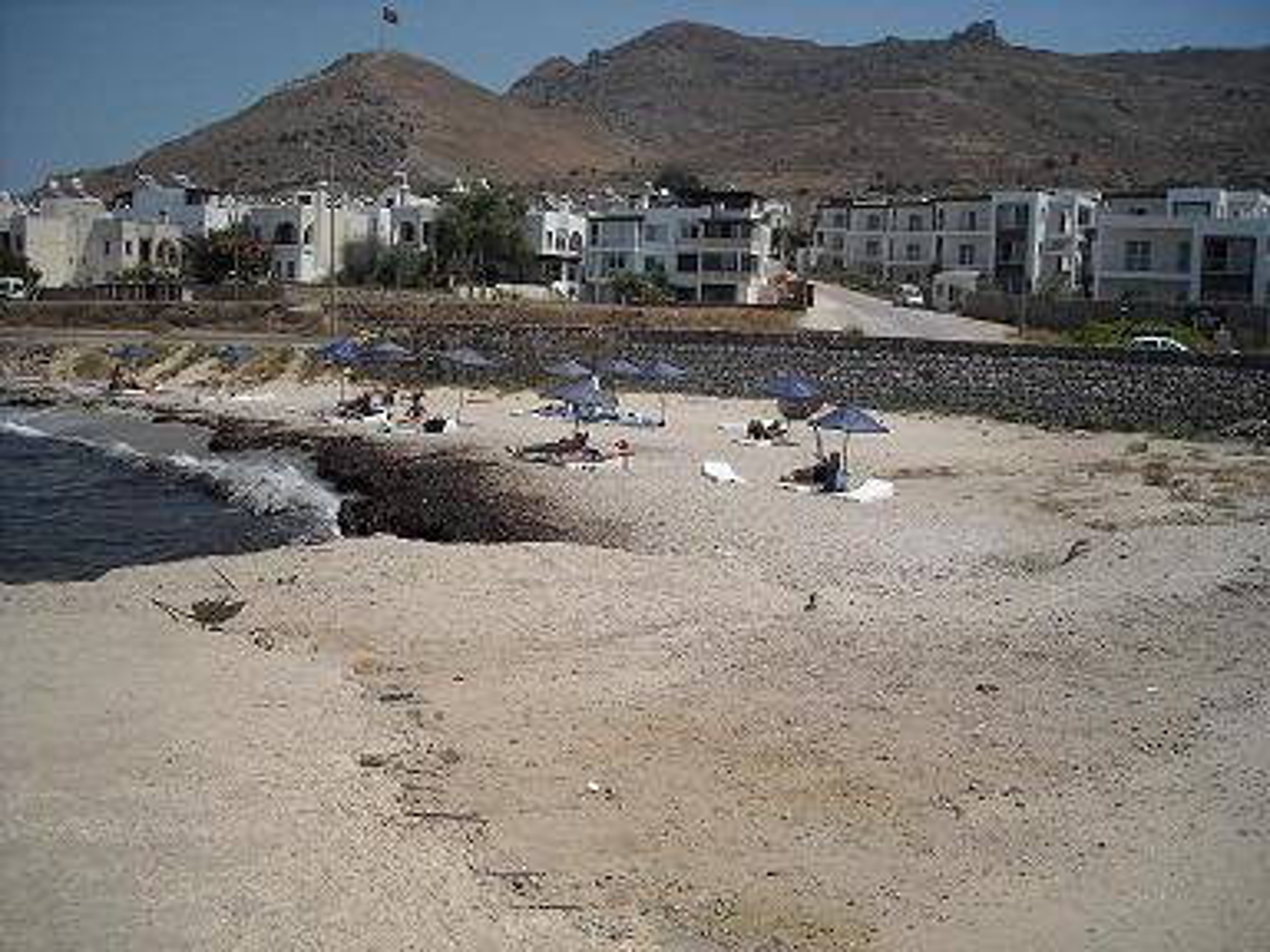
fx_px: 1284
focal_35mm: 35
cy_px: 476
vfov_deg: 40.7
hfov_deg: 52.6
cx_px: 635
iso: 64
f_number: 5.6
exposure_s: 1/620
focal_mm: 5.7
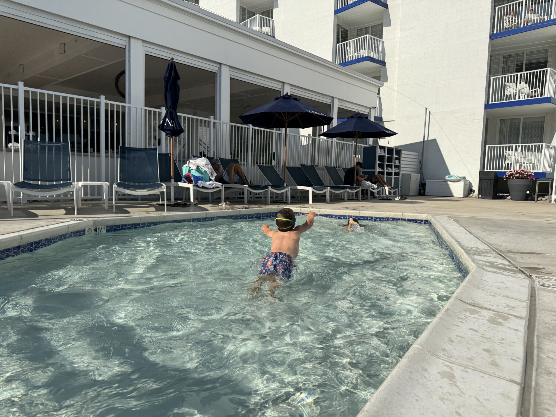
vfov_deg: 56.8
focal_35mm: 24
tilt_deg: -4.4
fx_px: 385
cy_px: 208
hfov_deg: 71.6
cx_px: 278
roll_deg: -1.8
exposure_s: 1/9009
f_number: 1.78
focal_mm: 6.76
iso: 80
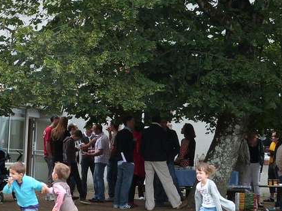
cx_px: 90
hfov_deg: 12.6
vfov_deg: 9.5
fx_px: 1270
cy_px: 161
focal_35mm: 156
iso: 100
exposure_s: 1/125
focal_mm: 11.3
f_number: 3.6
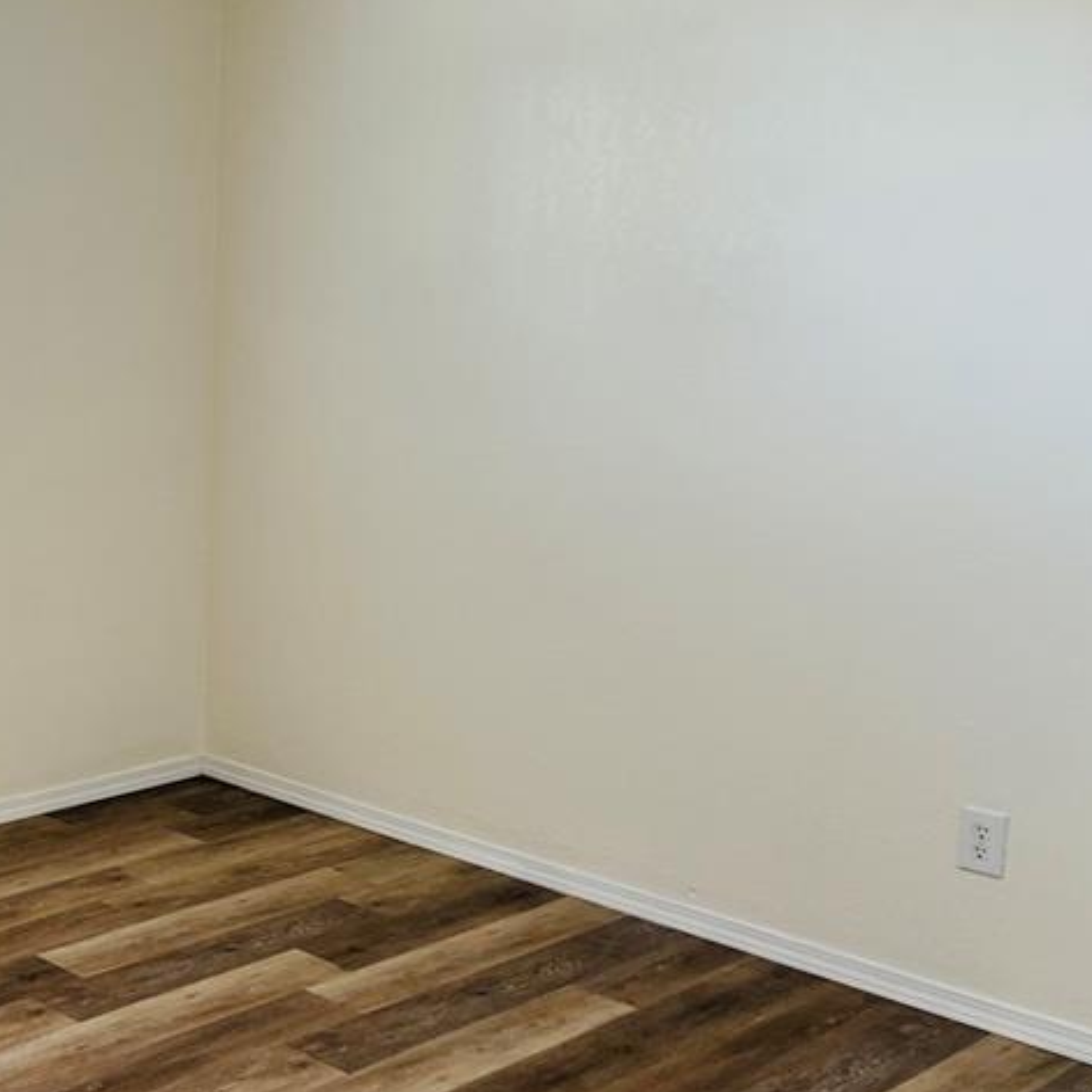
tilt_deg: -9.2
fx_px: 1785
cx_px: -28
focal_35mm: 50
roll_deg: +0.8
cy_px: 547
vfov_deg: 34.0
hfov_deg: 31.2
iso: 64
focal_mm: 5.7
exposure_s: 1/60
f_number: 1.5
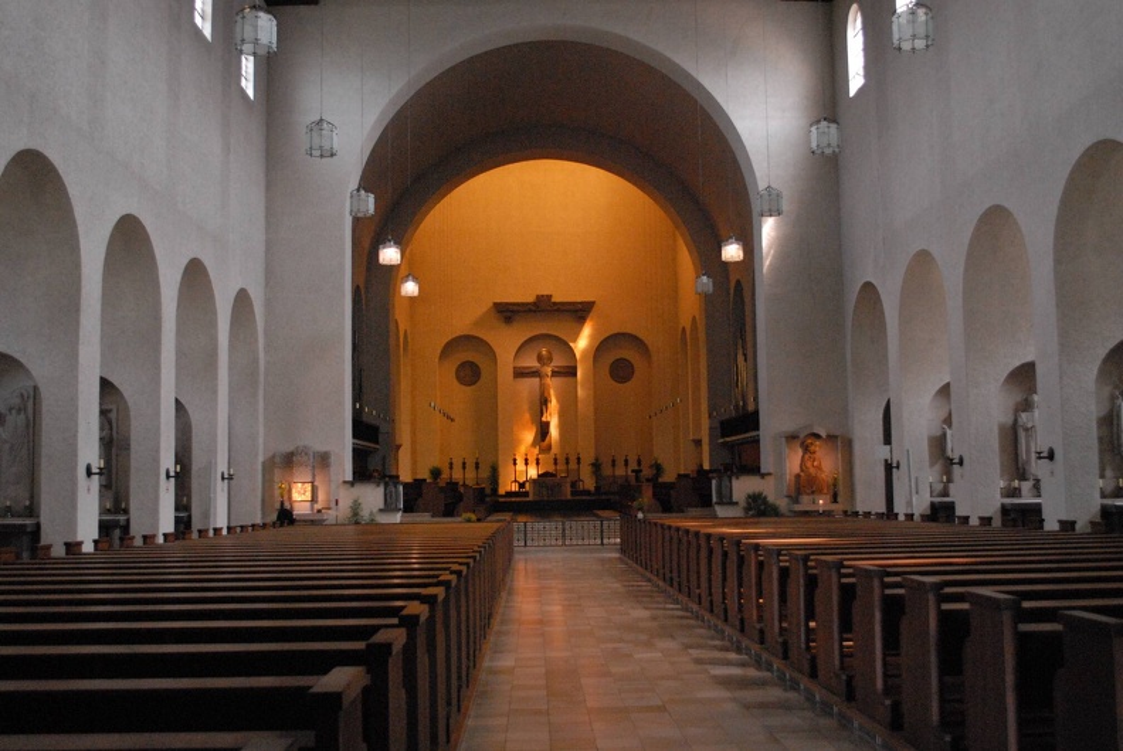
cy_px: 376
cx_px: 562
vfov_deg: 37.0
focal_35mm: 36
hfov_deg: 53.1
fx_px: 1124
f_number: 4
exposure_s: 1/25
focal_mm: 24
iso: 1600
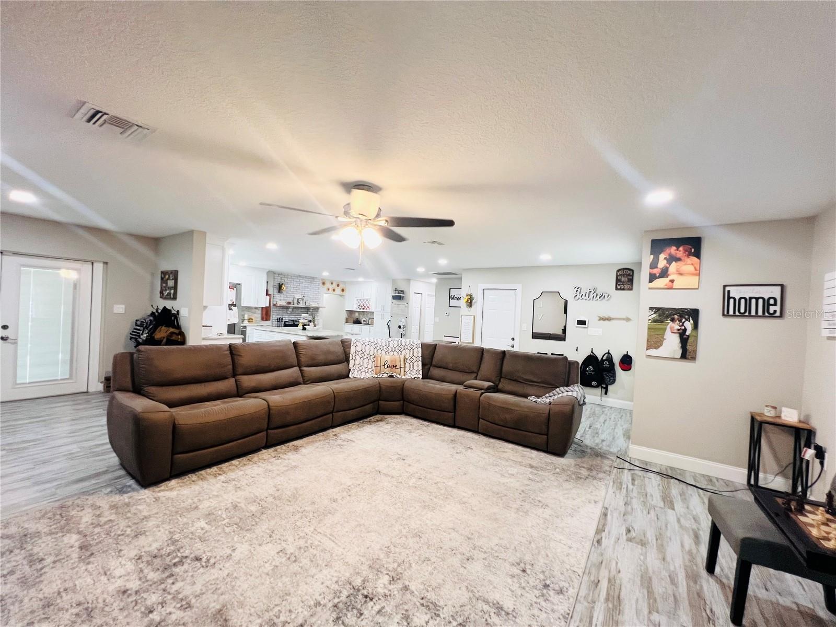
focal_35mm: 13
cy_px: 314
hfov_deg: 106.2
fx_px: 314
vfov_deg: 89.9
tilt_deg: -0.2
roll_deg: -2.4
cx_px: 418
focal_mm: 1.57
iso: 160
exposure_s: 1/60
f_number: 1.8
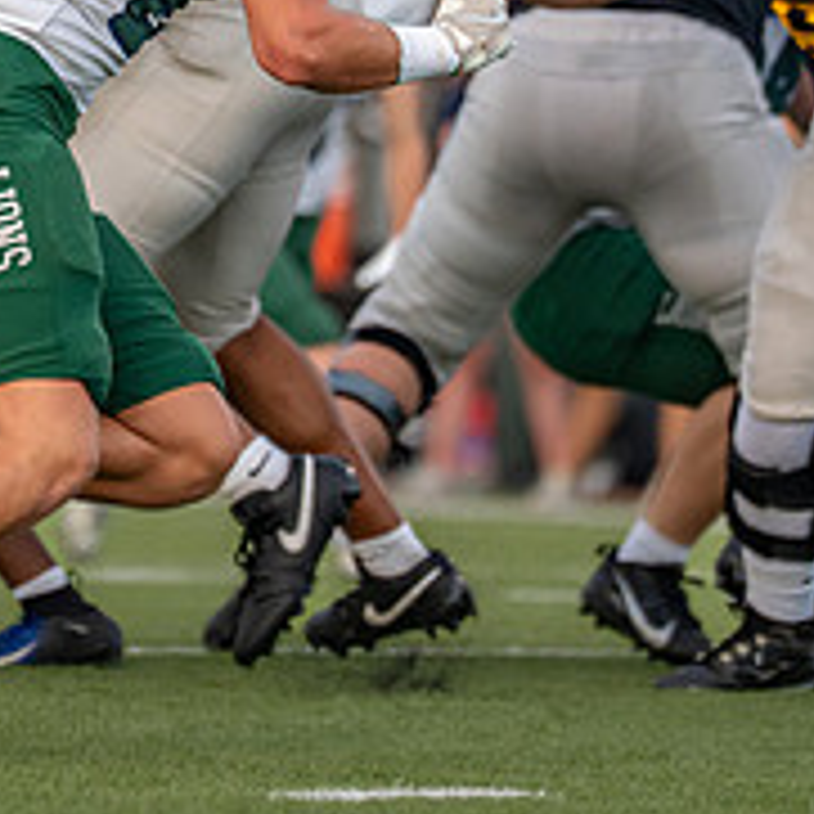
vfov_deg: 2.6
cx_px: 146
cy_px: -11
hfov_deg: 2.6
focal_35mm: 676
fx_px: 17985
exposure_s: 1/2000
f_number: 2.8
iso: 500
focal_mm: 200
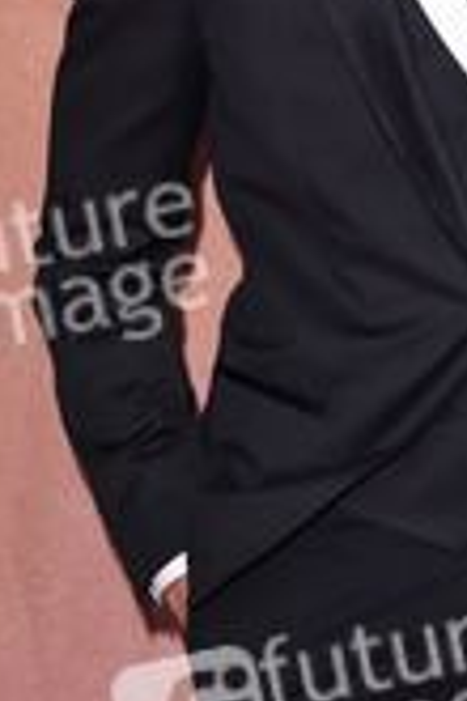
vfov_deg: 9.9
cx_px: 456
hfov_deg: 6.6
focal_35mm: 206
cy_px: 72
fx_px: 4008
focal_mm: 85
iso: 640
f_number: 5.6
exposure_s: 1/250
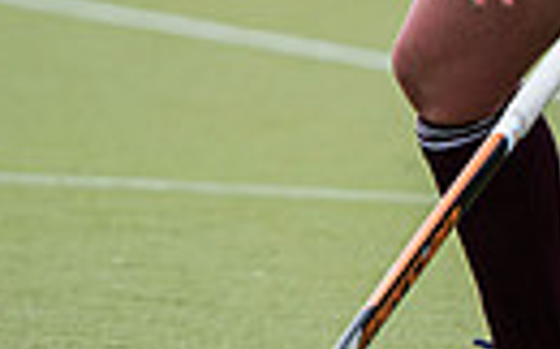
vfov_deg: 1.1
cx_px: 1223
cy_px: -24
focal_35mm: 1192
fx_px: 18176
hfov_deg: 1.8
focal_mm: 175
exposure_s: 1/1250
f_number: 3.2
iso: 200
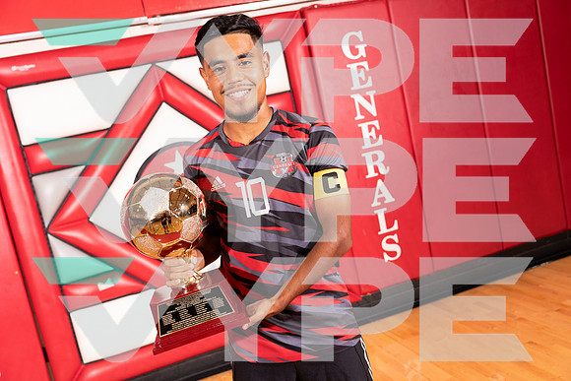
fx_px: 555
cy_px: 190
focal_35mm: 35
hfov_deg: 54.4
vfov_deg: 37.9
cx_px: 286
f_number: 4
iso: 1000
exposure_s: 1/250
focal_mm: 35
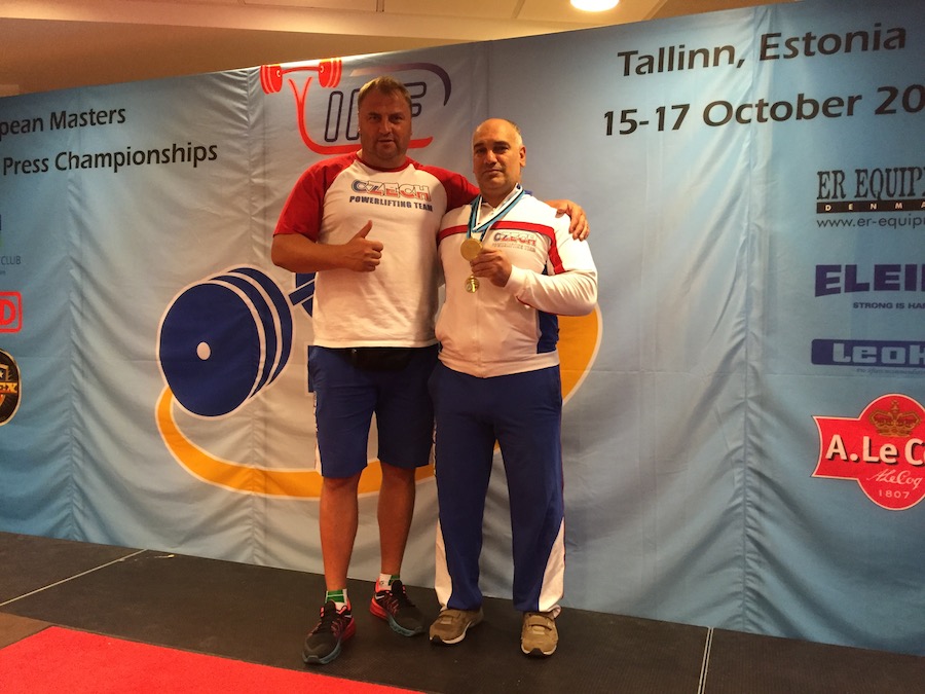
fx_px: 775
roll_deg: -1.6
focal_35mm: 29
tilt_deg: -4.4
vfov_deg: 48.2
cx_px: 462
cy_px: 347
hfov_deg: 61.7
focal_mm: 4.15
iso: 250
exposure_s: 1/25
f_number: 2.2
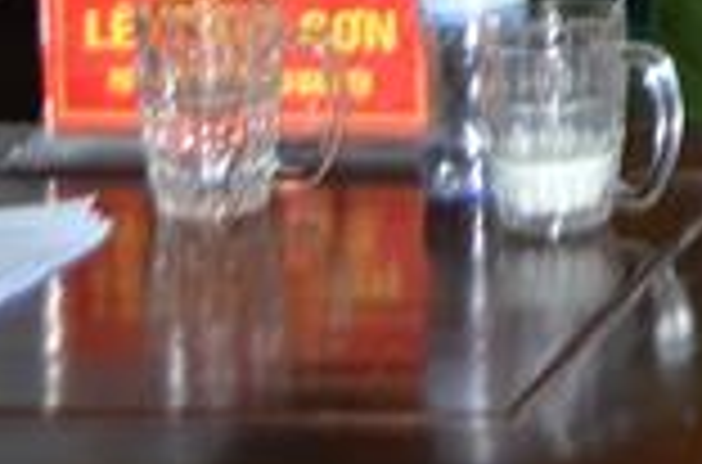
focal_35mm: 188
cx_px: 1647
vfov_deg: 6.9
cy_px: -640
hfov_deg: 9.8
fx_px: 3655
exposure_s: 1/60
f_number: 4.2
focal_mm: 26
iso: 500
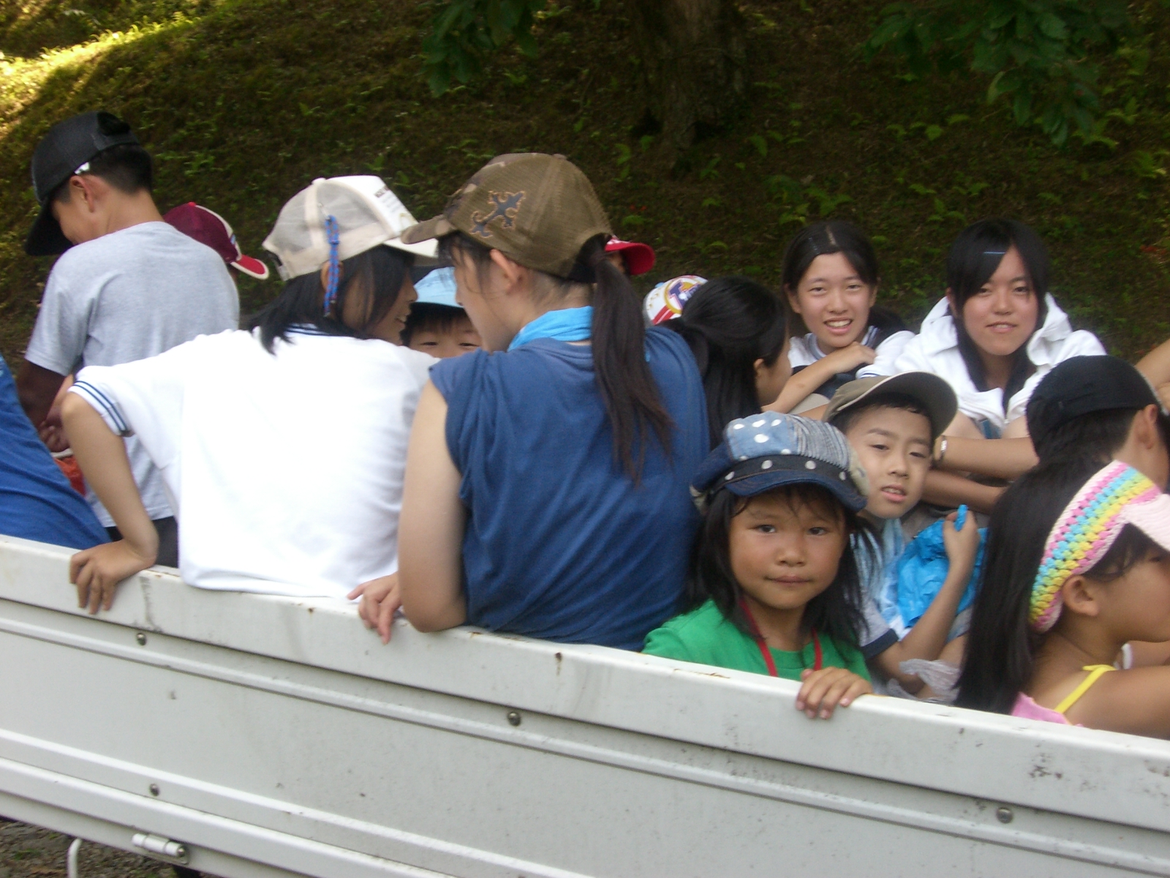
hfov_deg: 34.9
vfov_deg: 26.6
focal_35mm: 55
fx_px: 1859
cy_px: 439
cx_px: 585
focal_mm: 9
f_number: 3.3
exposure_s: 1/160
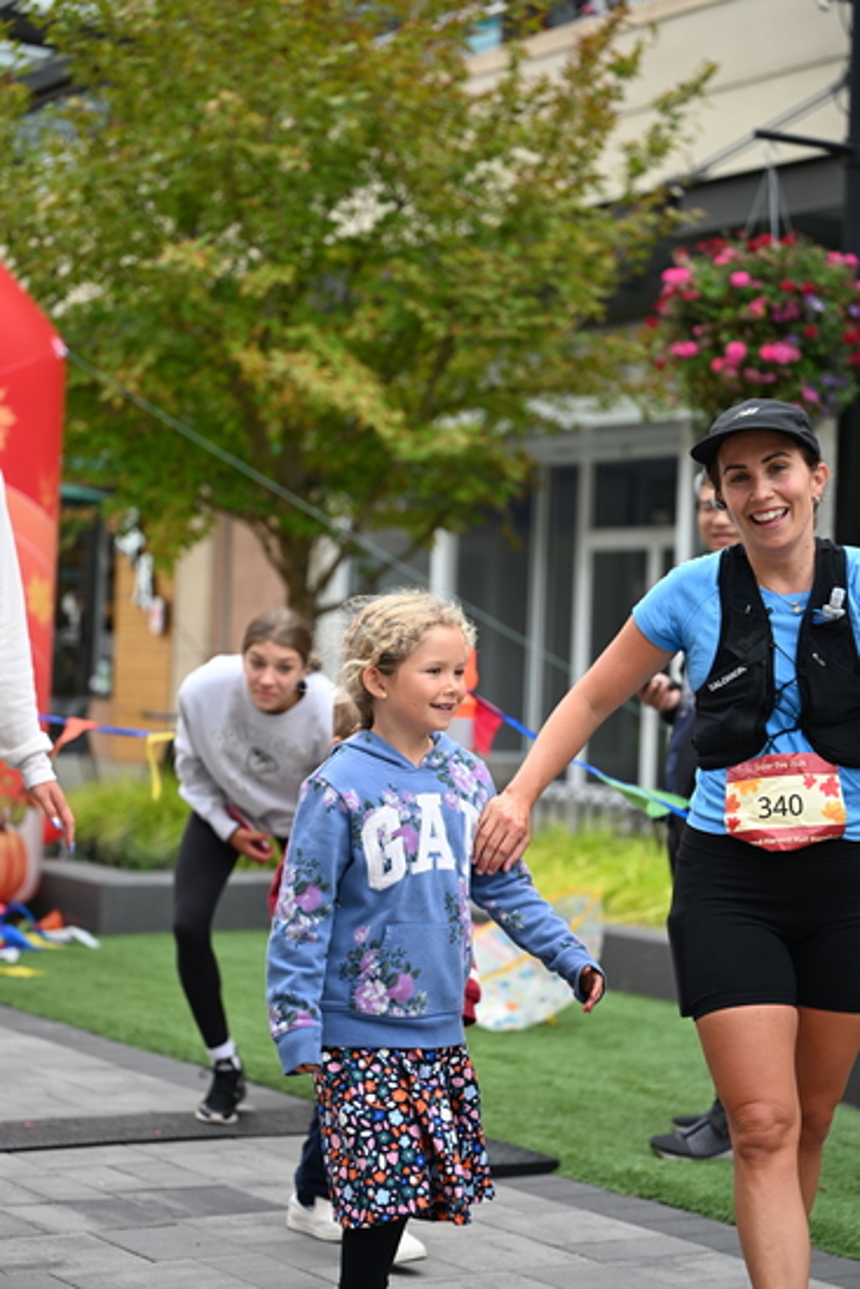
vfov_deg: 28.8
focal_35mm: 70
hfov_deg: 19.5
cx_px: 430
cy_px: 644
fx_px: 2507
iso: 640
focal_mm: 70
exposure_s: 1/1600
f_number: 2.8
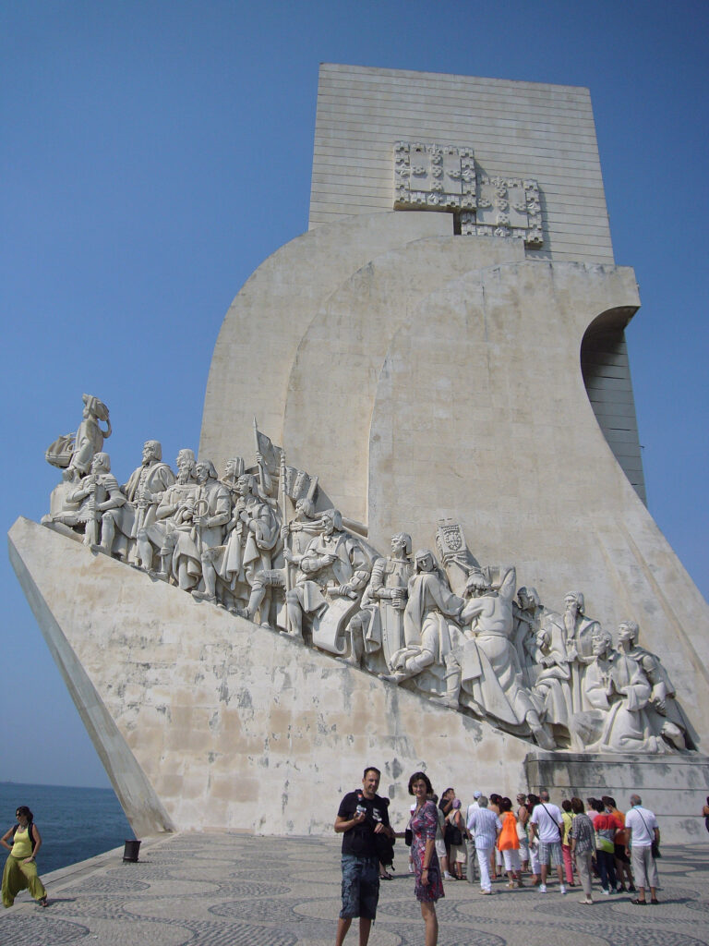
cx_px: 354
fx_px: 765
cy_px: 473
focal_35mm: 28
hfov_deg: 49.7
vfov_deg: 63.4
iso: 80
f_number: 5.6
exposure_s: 1/800
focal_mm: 4.6
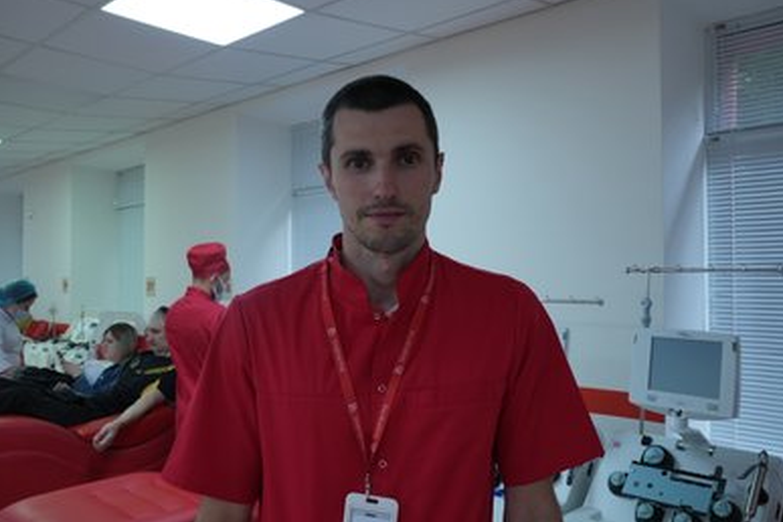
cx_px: 388
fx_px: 652
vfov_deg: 43.6
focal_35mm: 30
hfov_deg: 61.9
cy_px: 258
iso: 800
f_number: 7.1
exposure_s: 1/50
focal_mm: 29
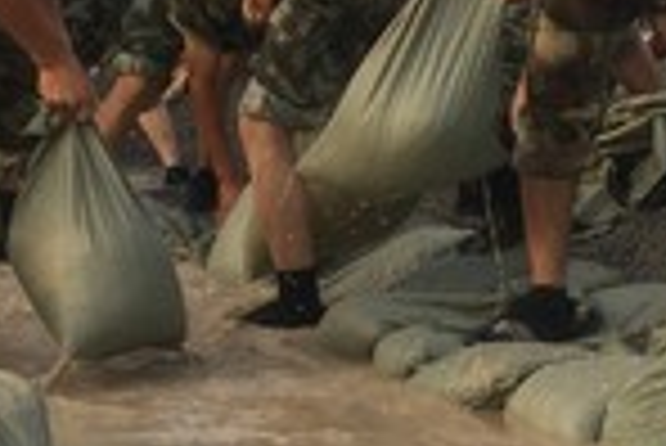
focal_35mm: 112
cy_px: 261
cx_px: 387
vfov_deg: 12.3
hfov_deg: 18.2
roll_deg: -0.8
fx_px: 2074
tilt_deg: -5.2
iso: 25
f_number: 2.2
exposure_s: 1/255
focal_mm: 4.15
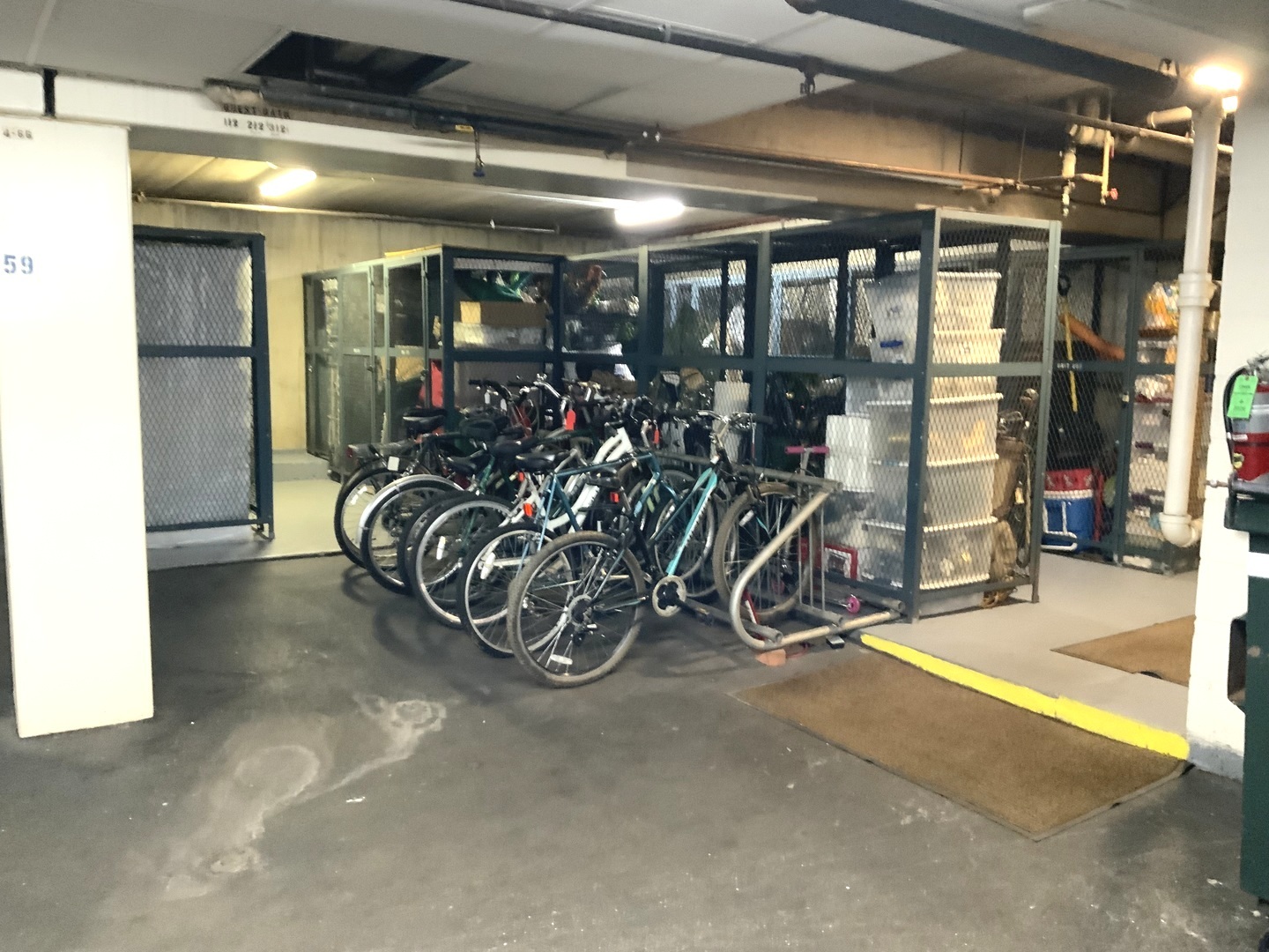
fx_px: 1063
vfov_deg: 48.2
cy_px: 476
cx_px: 634
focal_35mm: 29
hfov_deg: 61.7
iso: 320
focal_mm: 3
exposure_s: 1/26
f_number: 1.8
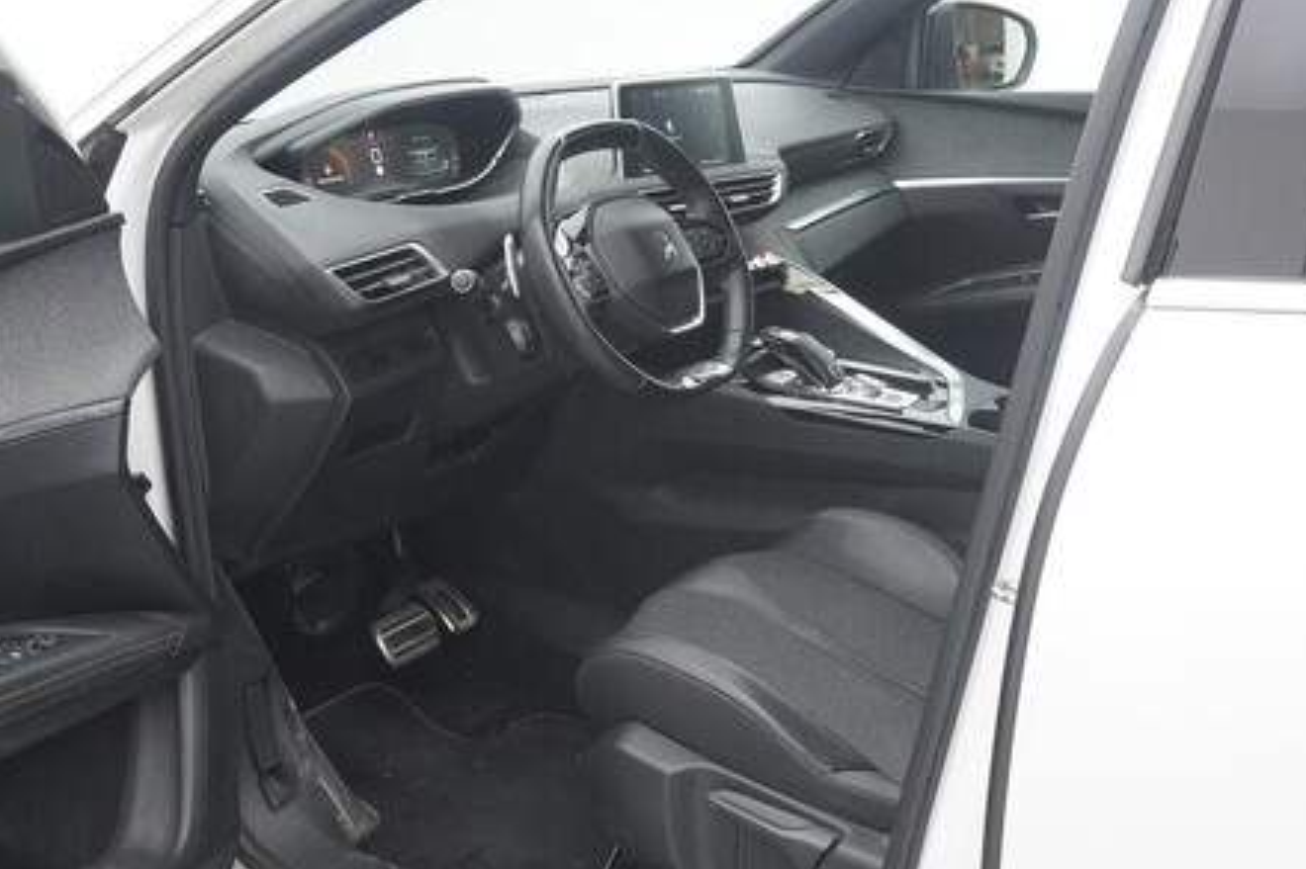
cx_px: 671
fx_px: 1632
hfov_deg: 43.6
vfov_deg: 29.8
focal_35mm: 45
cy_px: 442
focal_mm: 24
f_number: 6.3
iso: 3200
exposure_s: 1/250
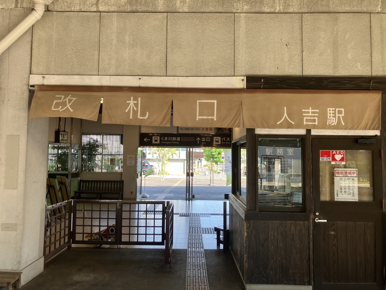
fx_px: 312
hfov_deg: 63.4
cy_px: 145
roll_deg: -1.2
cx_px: 193
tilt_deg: +5.6
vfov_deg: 49.7
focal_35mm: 28
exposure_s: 1/120
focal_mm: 3.99
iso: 40
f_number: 1.8
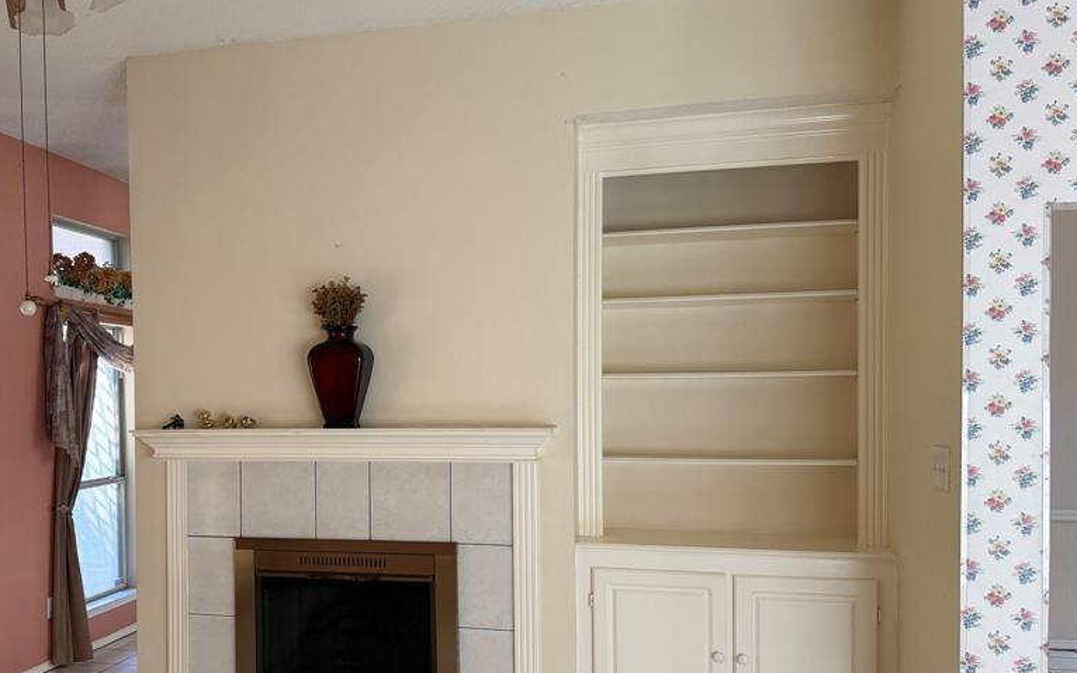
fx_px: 998
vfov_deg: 37.1
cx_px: 364
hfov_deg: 55.6
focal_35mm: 34
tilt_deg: -1.9
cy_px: 419
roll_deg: +0.8
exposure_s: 1/61
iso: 200
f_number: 1.78
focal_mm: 6.76
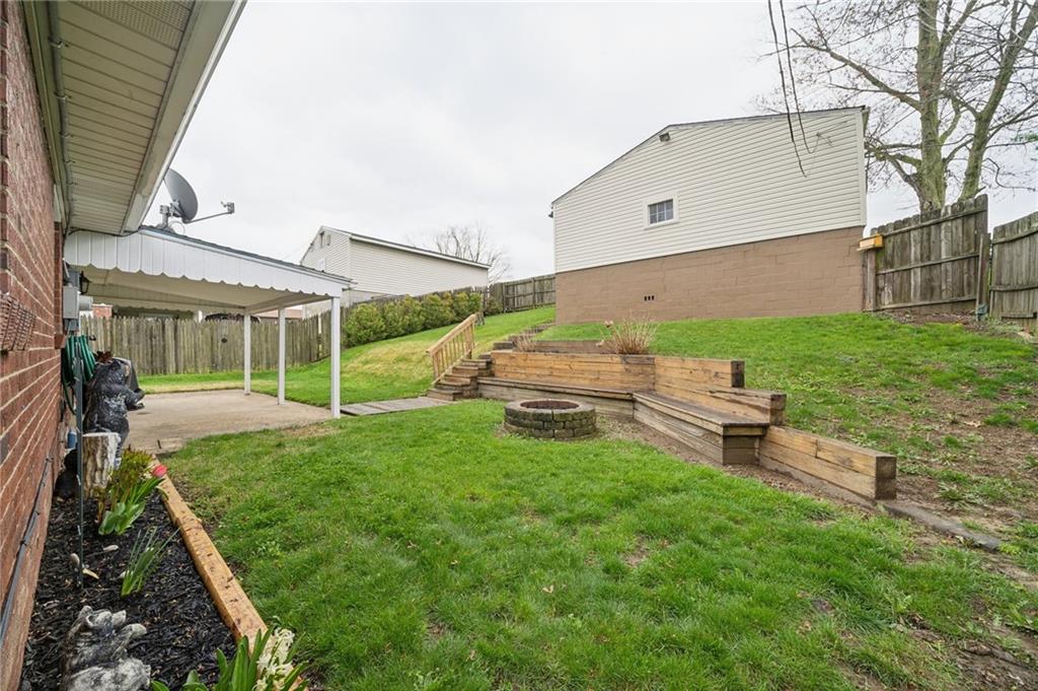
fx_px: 346
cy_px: 346
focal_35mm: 12
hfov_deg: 112.7
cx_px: 519
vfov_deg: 89.9
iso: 50
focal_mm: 12
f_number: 11
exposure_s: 1/2.5
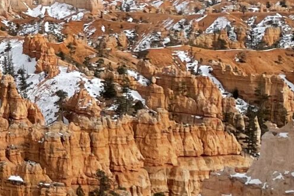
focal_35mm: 140
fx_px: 1144
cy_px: 46
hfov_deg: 12.8
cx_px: -296
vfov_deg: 9.8
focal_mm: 4.2
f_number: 1.6
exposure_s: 1/4651
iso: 32
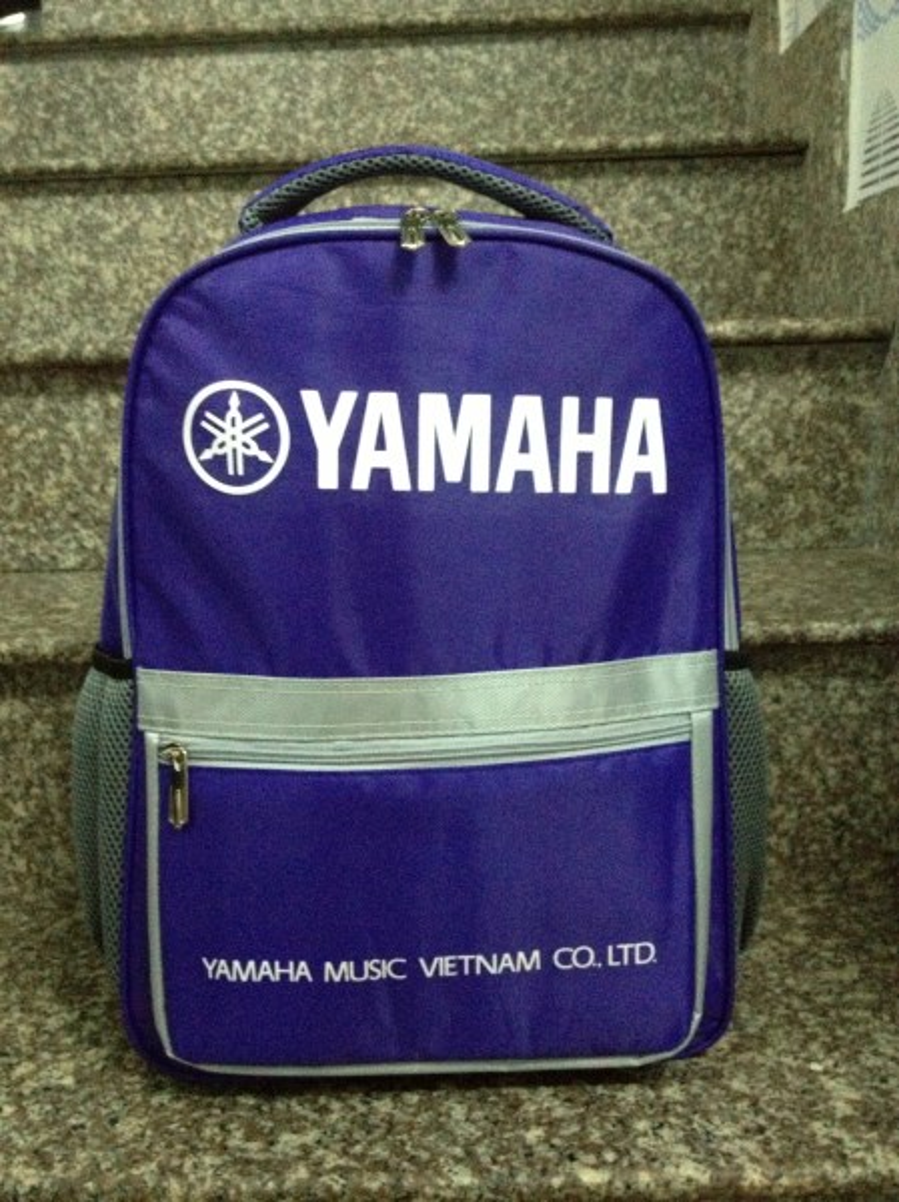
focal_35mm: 35
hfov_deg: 40.6
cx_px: 450
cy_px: 601
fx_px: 1214
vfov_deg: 52.7
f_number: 2.4
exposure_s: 1/15
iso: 640
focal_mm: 4.28
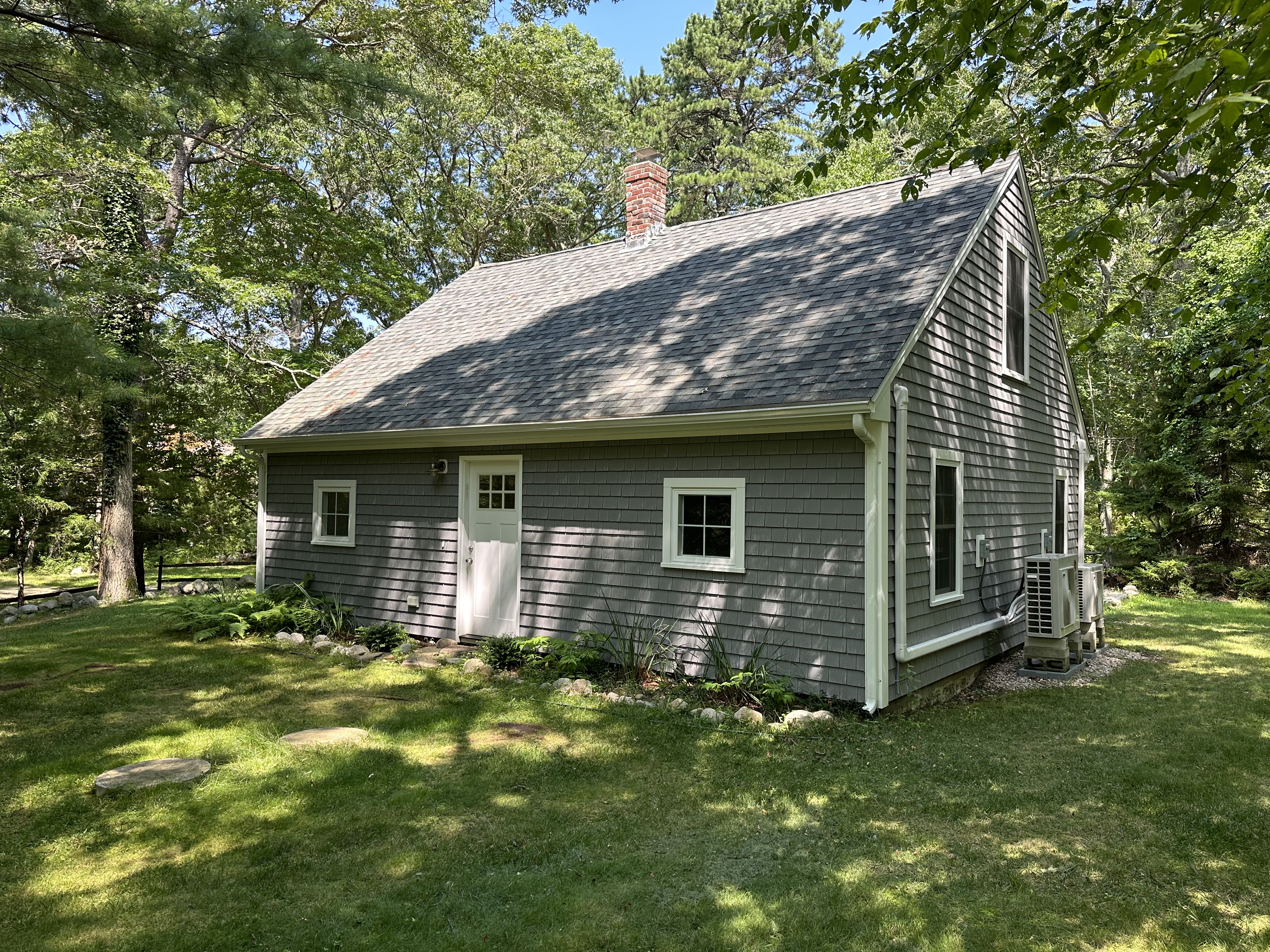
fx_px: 881
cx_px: 635
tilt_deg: +0.7
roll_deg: -0.9
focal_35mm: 24
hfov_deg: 71.6
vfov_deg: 56.8
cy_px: 476
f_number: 1.78
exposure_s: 1/452
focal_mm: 6.86
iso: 80
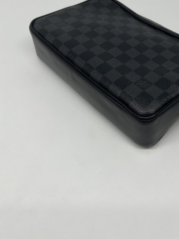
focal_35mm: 38
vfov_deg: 47.7
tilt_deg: -44.8
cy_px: 69
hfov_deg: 37.2
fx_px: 262
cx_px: 123
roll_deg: -1.1
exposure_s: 1/187
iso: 40
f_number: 1.5
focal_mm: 5.7
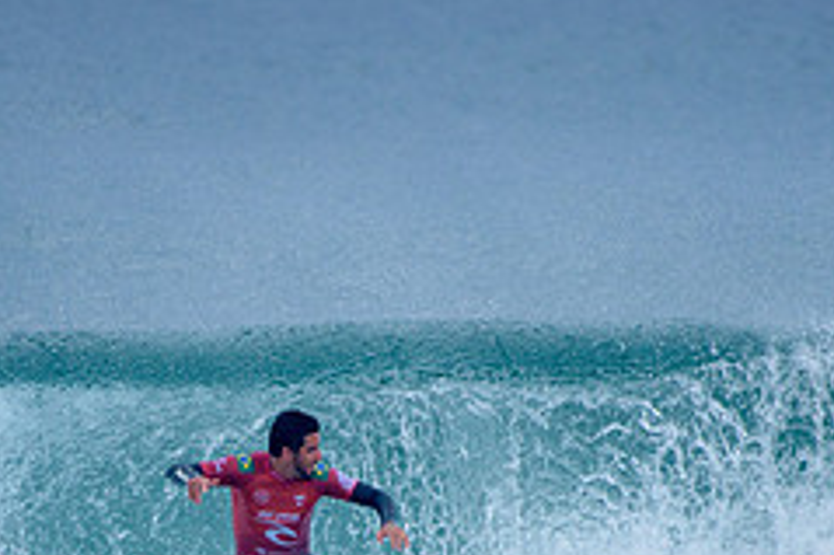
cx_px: 335
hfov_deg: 1.7
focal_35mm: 1215
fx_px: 28127
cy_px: 665
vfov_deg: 1.1
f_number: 5.6
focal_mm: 500
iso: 360
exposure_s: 1/2000
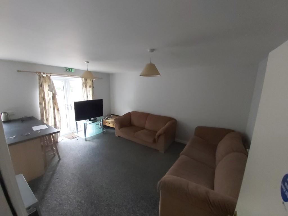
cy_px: 108
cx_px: 144
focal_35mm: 12
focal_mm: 1.42
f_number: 2.2
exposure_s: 1/33
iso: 200
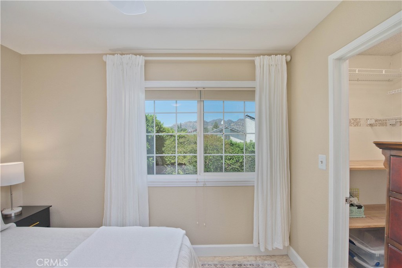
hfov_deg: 100.4
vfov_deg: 77.3
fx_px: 168
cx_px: 201
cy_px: 134
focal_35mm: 15
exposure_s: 1/800
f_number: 5.6
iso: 400
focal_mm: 15
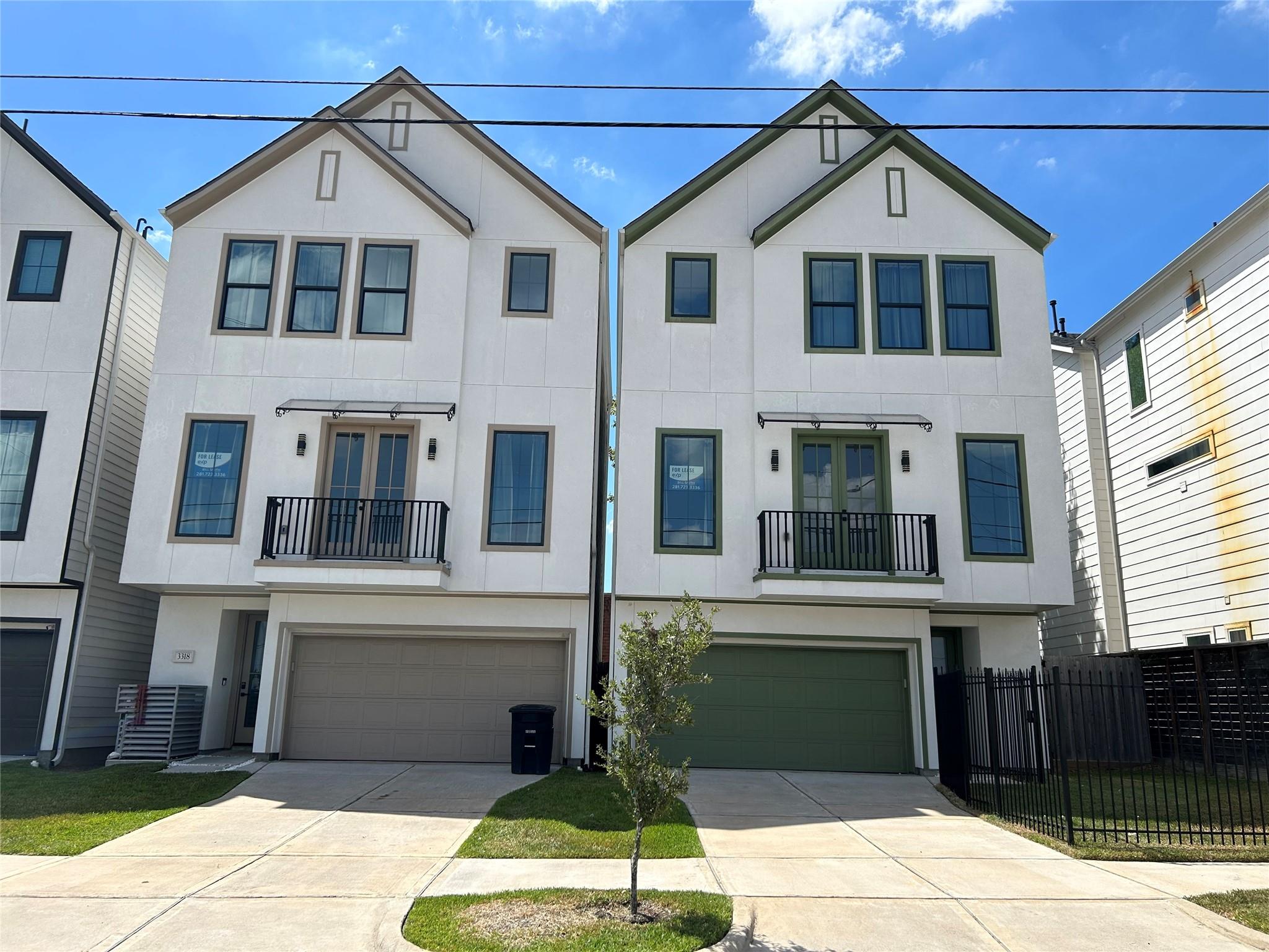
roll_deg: -1.7
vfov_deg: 53.1
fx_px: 953
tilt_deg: +12.9
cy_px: 476
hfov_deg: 67.3
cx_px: 634
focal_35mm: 26
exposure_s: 1/4831
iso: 50
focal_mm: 5.7
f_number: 1.5
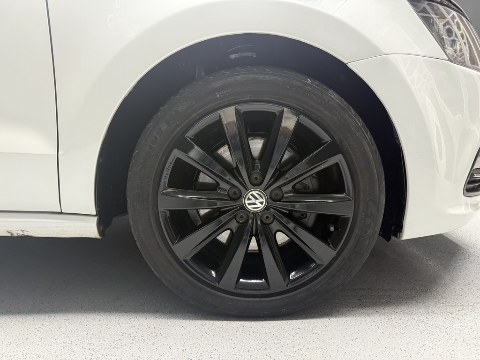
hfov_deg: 71.6
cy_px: 180
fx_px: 333
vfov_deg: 56.8
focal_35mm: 24
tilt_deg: -9.3
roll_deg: +1.0
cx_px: 240
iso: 500
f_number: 1.78
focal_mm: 6.76
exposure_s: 1/50
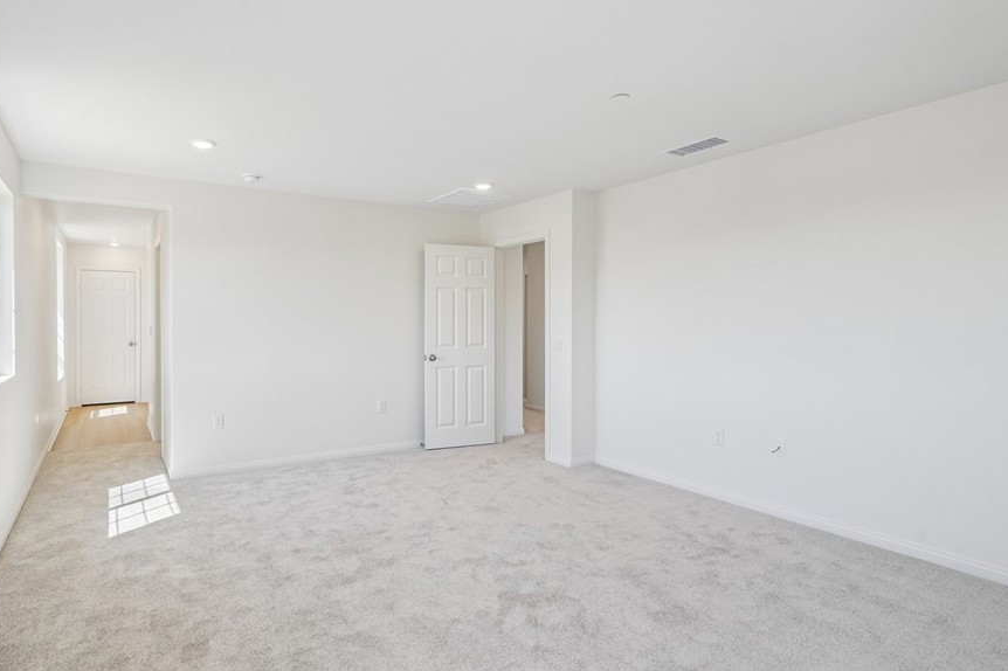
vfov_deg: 64.5
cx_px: 431
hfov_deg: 86.4
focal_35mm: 19
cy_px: 323
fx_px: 532
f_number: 8
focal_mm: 16
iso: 160
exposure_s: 1/30
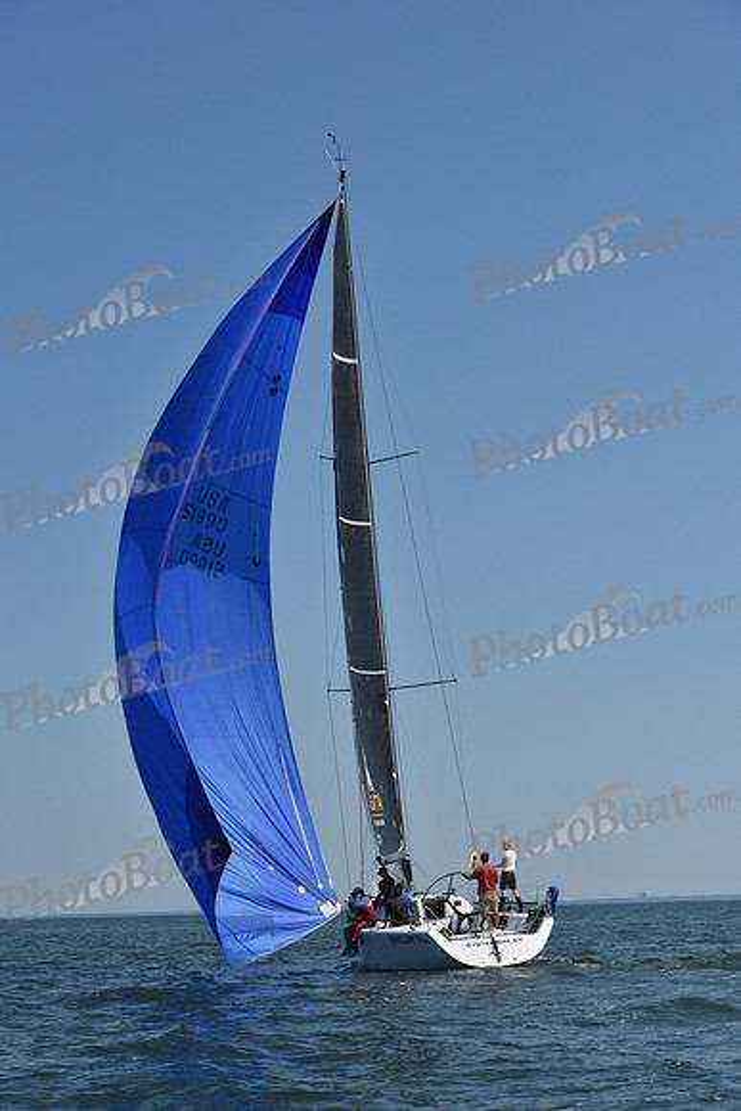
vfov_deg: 28.8
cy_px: 556
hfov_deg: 19.5
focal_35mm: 70
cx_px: 370
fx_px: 2160
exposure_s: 1/1250
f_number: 9
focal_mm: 70
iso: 250
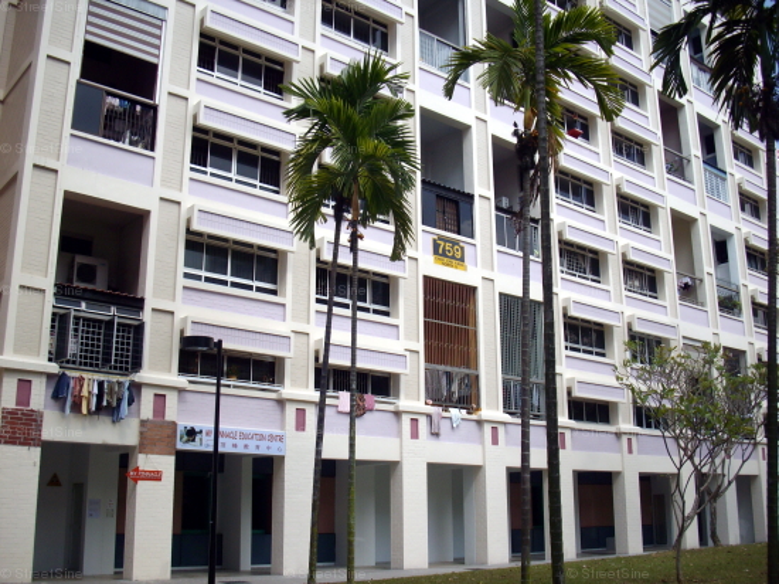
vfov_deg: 38.6
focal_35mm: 37
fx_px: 832
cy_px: 292
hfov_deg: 50.2
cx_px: 390
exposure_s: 1/200
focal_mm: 6.2
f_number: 5.6
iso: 80
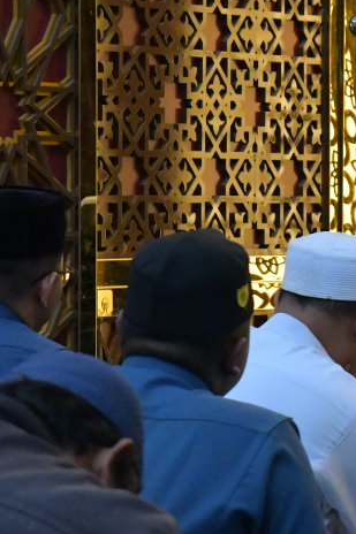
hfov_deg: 5.2
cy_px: 174
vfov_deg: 7.9
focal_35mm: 262
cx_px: 380
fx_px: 3889
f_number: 7.1
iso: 6400
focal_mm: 75
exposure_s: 1/160
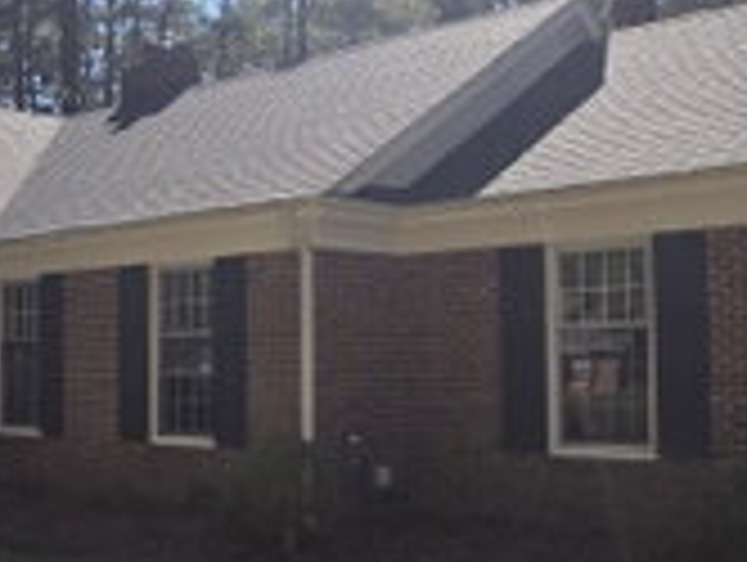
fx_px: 1081
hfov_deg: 38.0
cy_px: 324
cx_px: 299
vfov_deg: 29.1
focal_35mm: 50
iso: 50
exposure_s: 1/2586
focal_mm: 2.2
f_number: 2.2
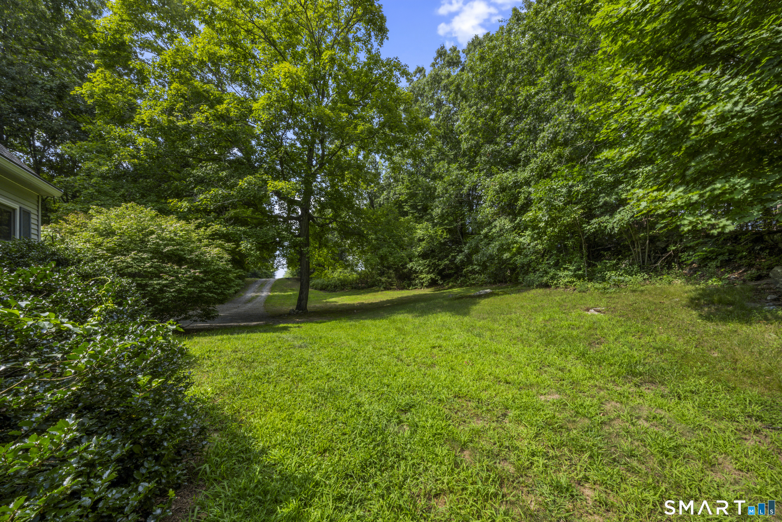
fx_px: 304
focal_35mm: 14
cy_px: 261
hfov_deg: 104.3
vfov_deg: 81.2
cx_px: 391
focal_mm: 14
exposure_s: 1/13
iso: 320
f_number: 22
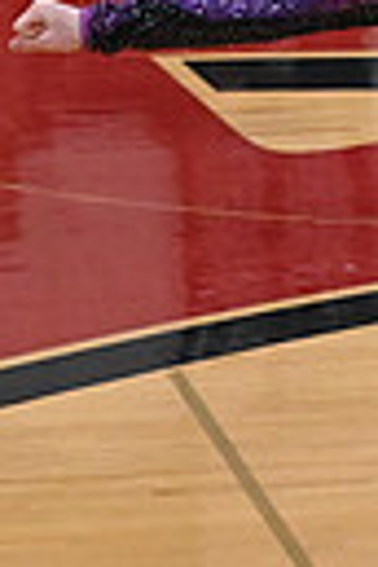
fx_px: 9575
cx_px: 1094
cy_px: 59
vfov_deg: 3.4
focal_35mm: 608
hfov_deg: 2.2
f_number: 4
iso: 6400
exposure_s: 1/400
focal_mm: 90
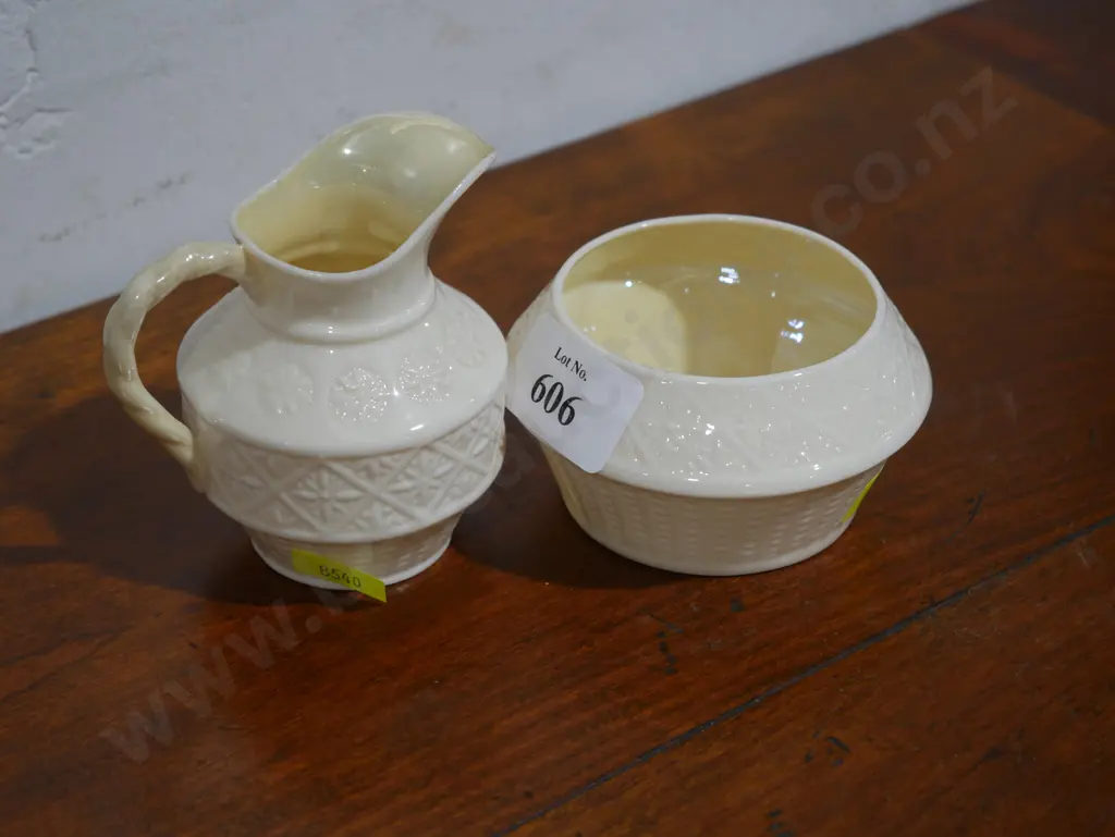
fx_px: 2320
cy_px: 418
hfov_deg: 27.0
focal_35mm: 72
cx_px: 558
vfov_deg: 20.5
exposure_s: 1/80
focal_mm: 36
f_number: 5.5
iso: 500
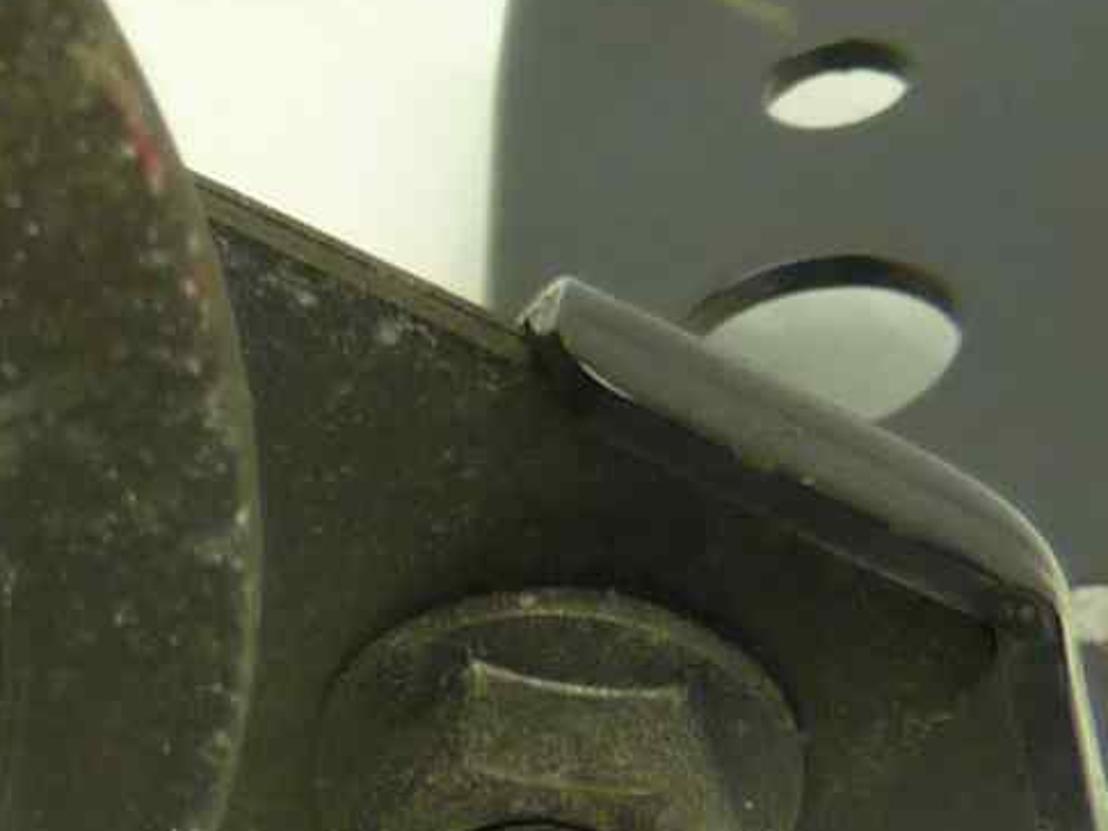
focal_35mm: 132
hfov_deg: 13.7
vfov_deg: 11.0
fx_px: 4226
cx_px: -720
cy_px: 993
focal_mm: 4.1
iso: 80
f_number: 3.3
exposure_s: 1/15
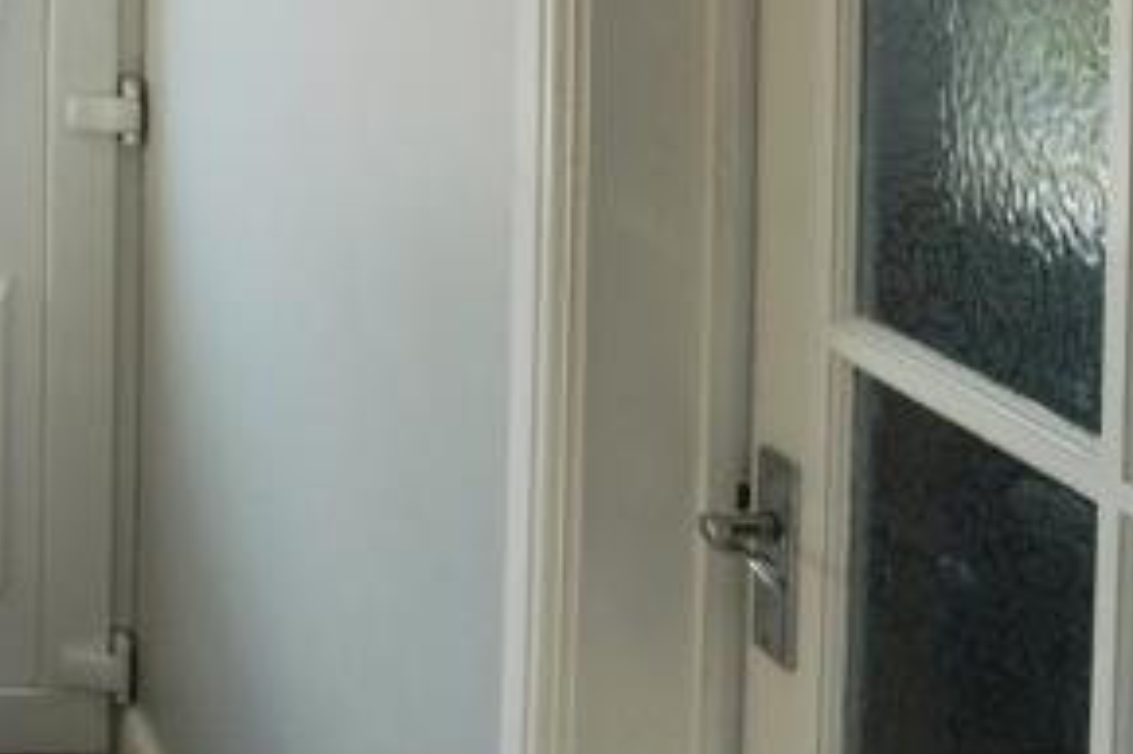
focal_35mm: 53
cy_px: 197
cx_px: -352
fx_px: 1667
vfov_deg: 25.2
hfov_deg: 29.8
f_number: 4
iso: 125
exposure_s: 1/160
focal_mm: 10
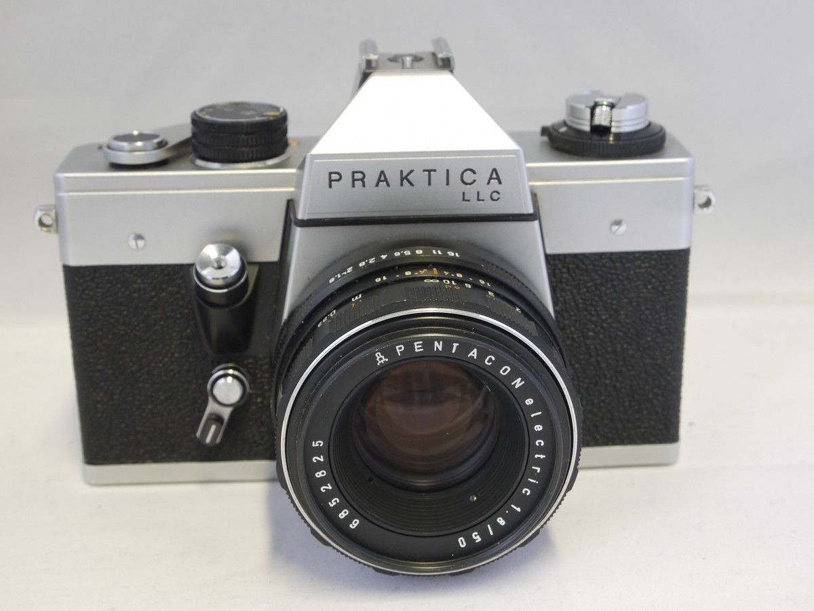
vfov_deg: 23.7
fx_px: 1458
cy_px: 306
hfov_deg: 31.2
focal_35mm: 62
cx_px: 407
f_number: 8
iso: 400
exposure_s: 1/10
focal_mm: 31
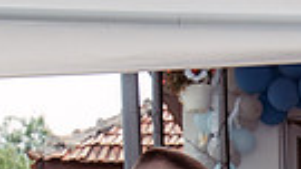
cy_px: 406
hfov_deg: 15.6
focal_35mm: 130
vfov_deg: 8.5
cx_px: 404
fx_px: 1038
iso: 250
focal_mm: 27
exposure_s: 1/400
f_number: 5
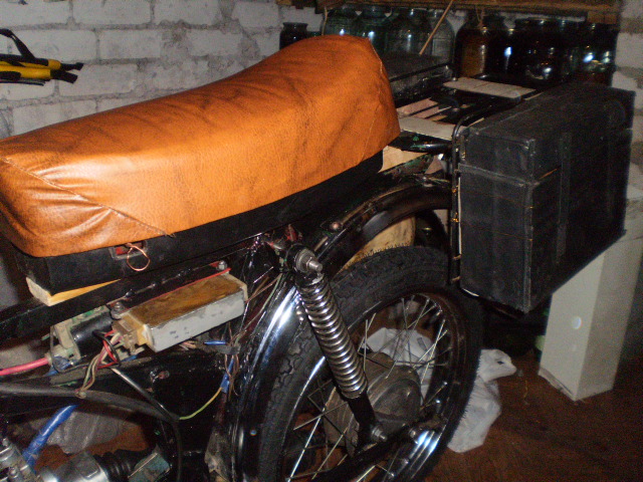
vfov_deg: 39.7
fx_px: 669
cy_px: 241
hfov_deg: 51.4
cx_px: 322
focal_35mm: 36
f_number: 3.1
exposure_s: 1/250
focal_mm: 6.3
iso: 400
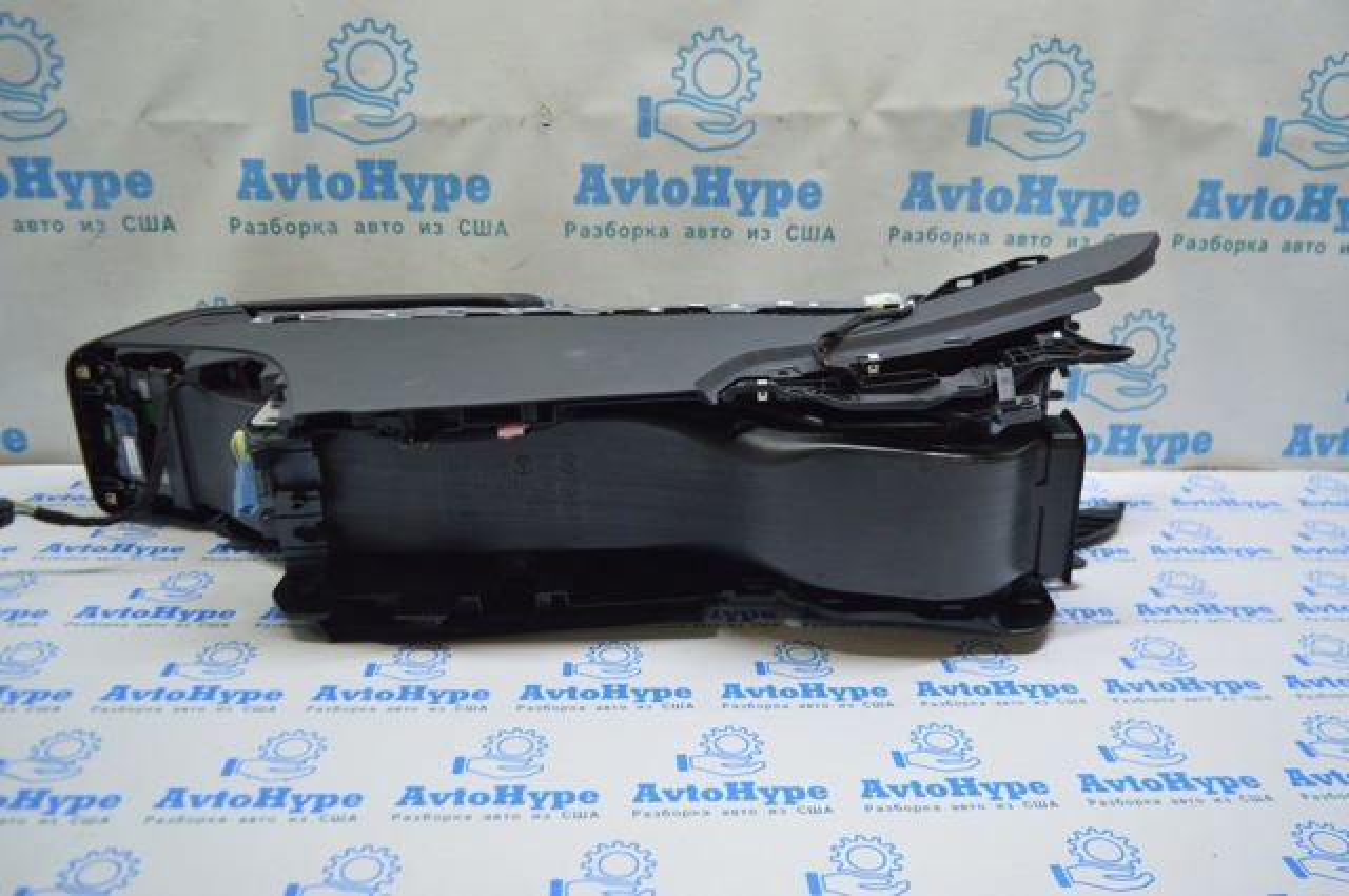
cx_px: 674
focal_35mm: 32
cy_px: 448
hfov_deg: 59.6
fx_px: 1179
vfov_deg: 41.6
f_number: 3.8
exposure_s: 1/50
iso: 400
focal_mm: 21
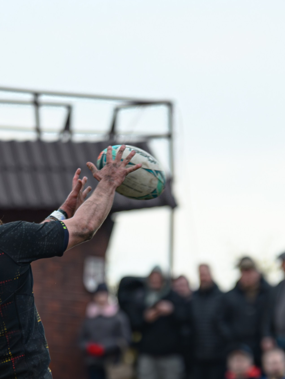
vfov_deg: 3.1
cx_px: 49
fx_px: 6991
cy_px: 326
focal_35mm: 637
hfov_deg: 2.3
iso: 320
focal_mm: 185
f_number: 3.5
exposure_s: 1/1000
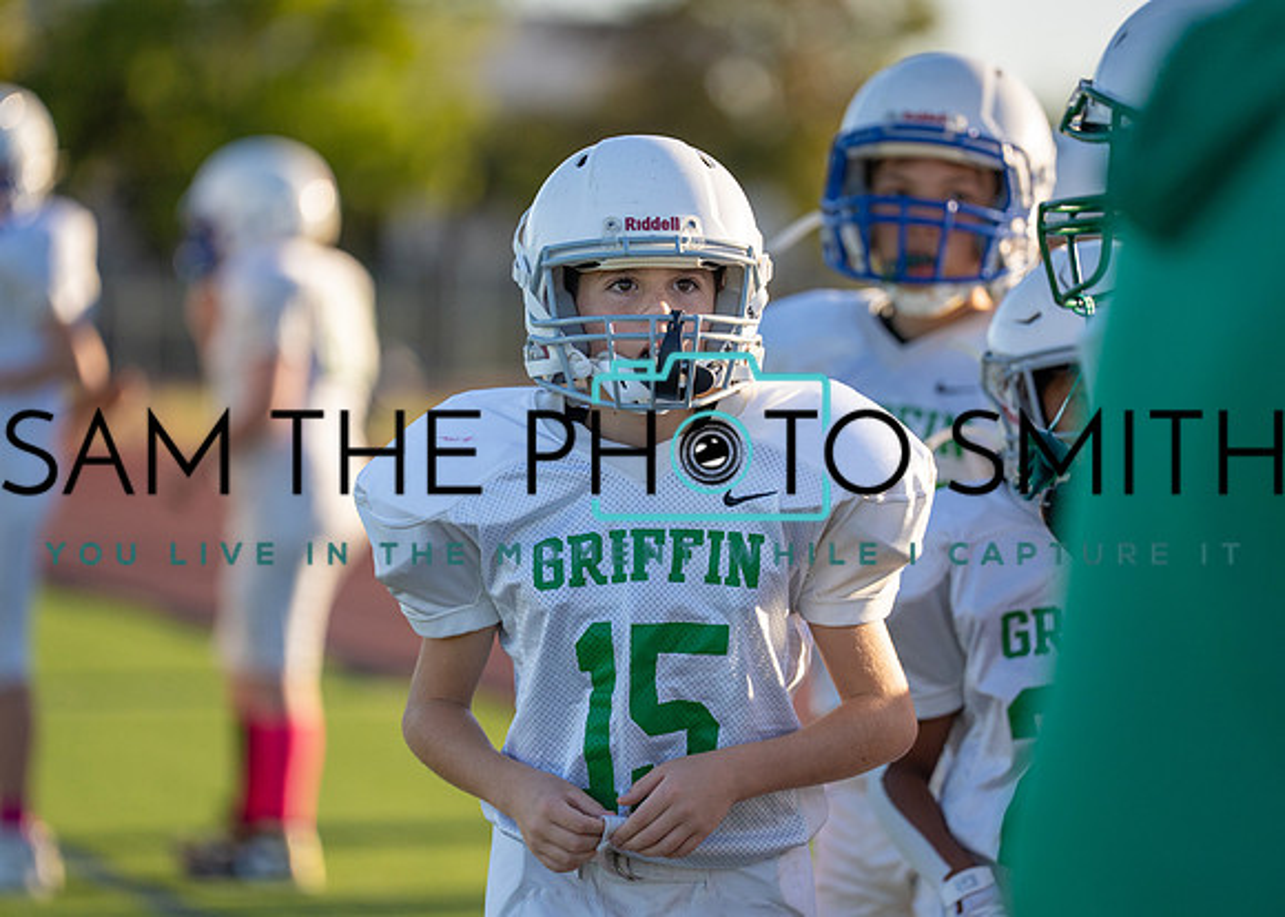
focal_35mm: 237
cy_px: 413
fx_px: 8653
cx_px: 669
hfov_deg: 8.5
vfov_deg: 6.1
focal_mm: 200
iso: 320
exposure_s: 1/4000
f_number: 2.8
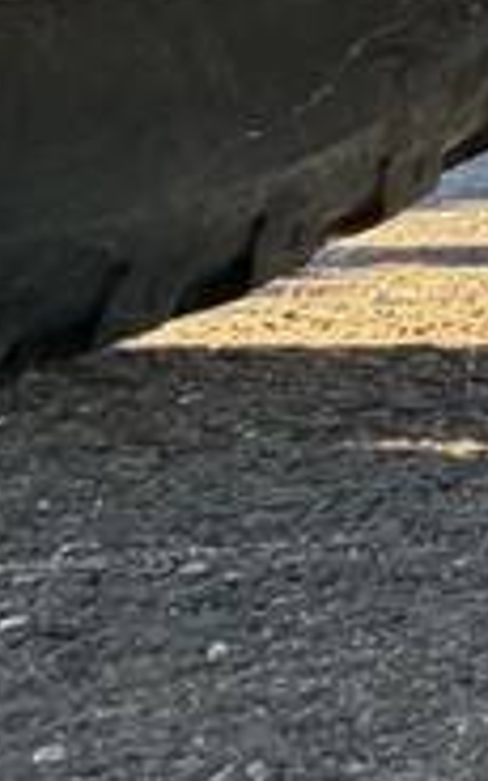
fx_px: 2192
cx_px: 2342
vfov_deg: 17.1
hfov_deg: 6.7
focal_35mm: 103
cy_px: -573
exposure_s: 1/121
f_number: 2.2
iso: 80
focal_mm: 2.22
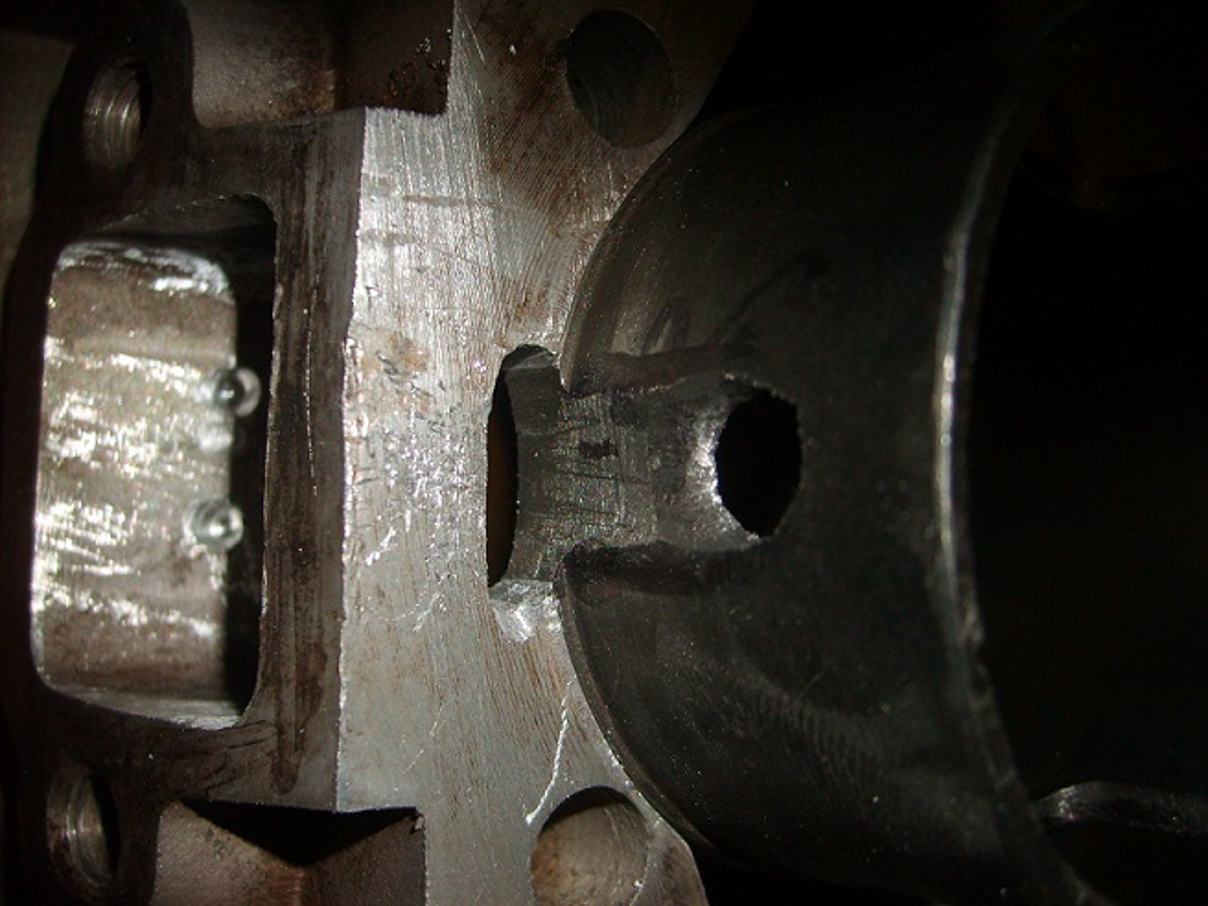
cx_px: 604
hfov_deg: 52.6
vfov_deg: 40.7
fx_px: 1221
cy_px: 453
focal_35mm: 35
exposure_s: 1/45
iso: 100
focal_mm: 5.8
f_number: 2.8
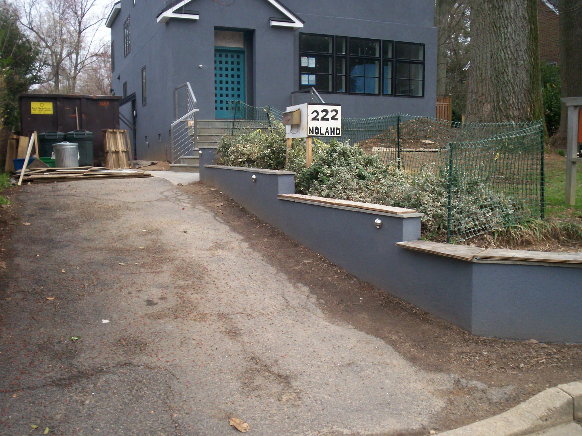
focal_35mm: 36
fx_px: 605
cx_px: 291
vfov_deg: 39.7
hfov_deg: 51.4
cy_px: 218
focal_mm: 5.9
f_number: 4.5
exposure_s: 1/155
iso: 100
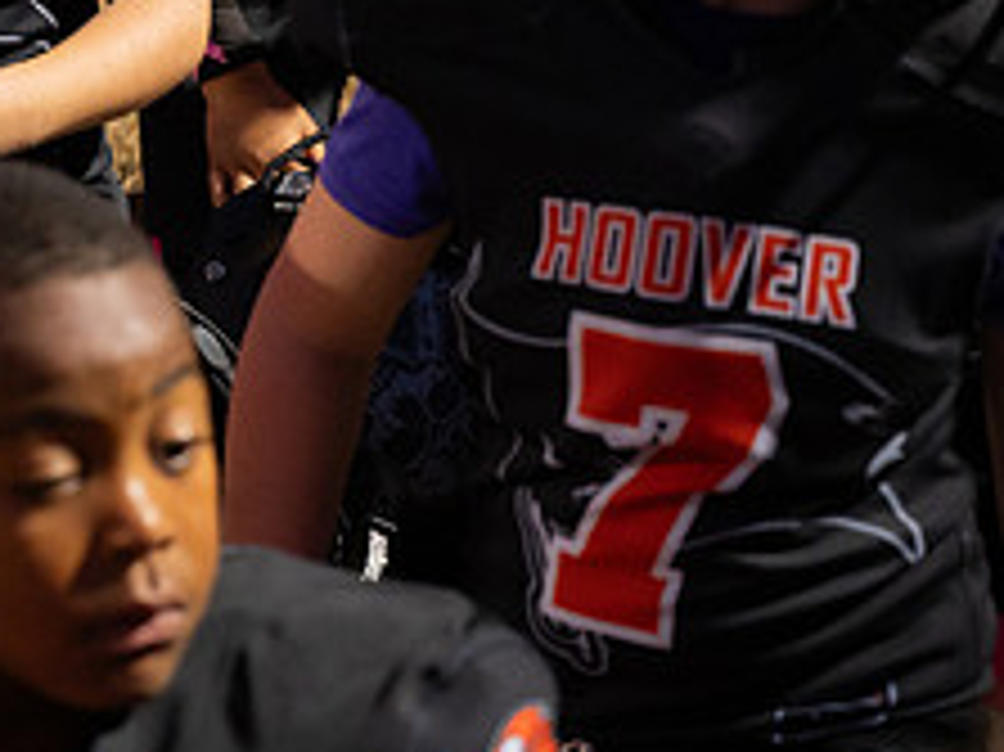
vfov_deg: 8.4
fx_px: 5073
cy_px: -5
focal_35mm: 175
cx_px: -54
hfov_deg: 11.2
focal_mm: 70
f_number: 4
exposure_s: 1/250
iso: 3200
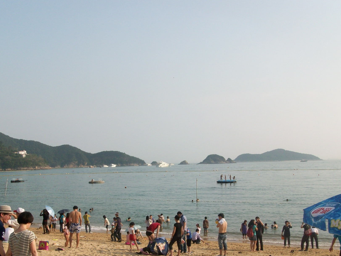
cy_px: 151
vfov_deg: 33.5
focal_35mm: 43
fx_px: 424
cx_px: 161
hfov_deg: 43.8
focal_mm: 5.7
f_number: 5.5
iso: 64
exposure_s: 1/296
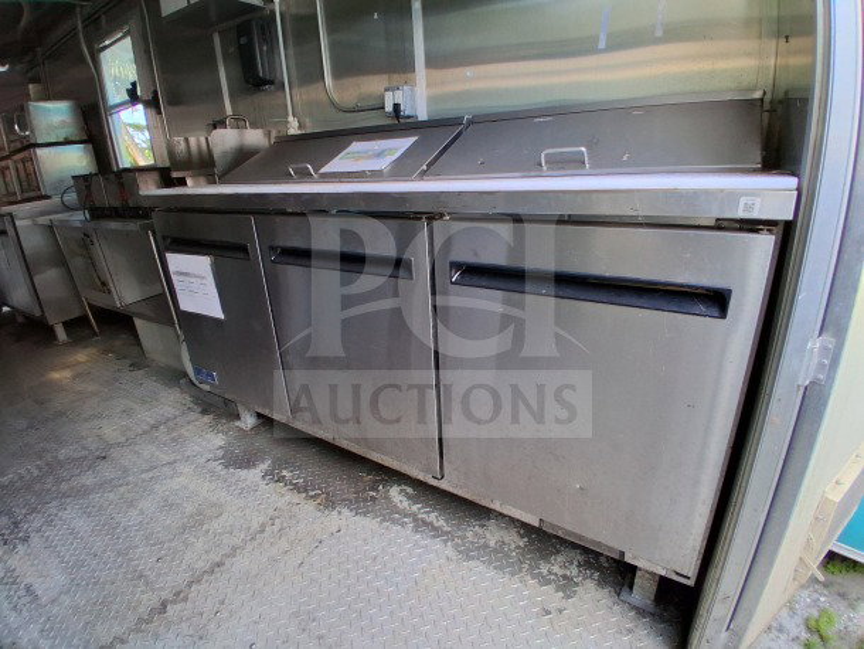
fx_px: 424
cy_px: 324
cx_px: 432
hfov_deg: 91.0
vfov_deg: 74.8
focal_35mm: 17
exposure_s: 1/120
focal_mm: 1.4
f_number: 2.2
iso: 160
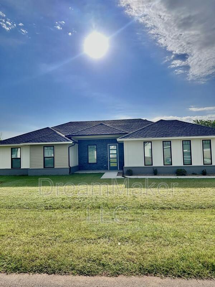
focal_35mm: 24
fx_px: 199
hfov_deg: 56.8
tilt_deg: +3.2
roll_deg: +1.5
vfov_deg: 71.6
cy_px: 144
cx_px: 108
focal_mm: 6.86
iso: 80
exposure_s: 1/4348
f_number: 1.78
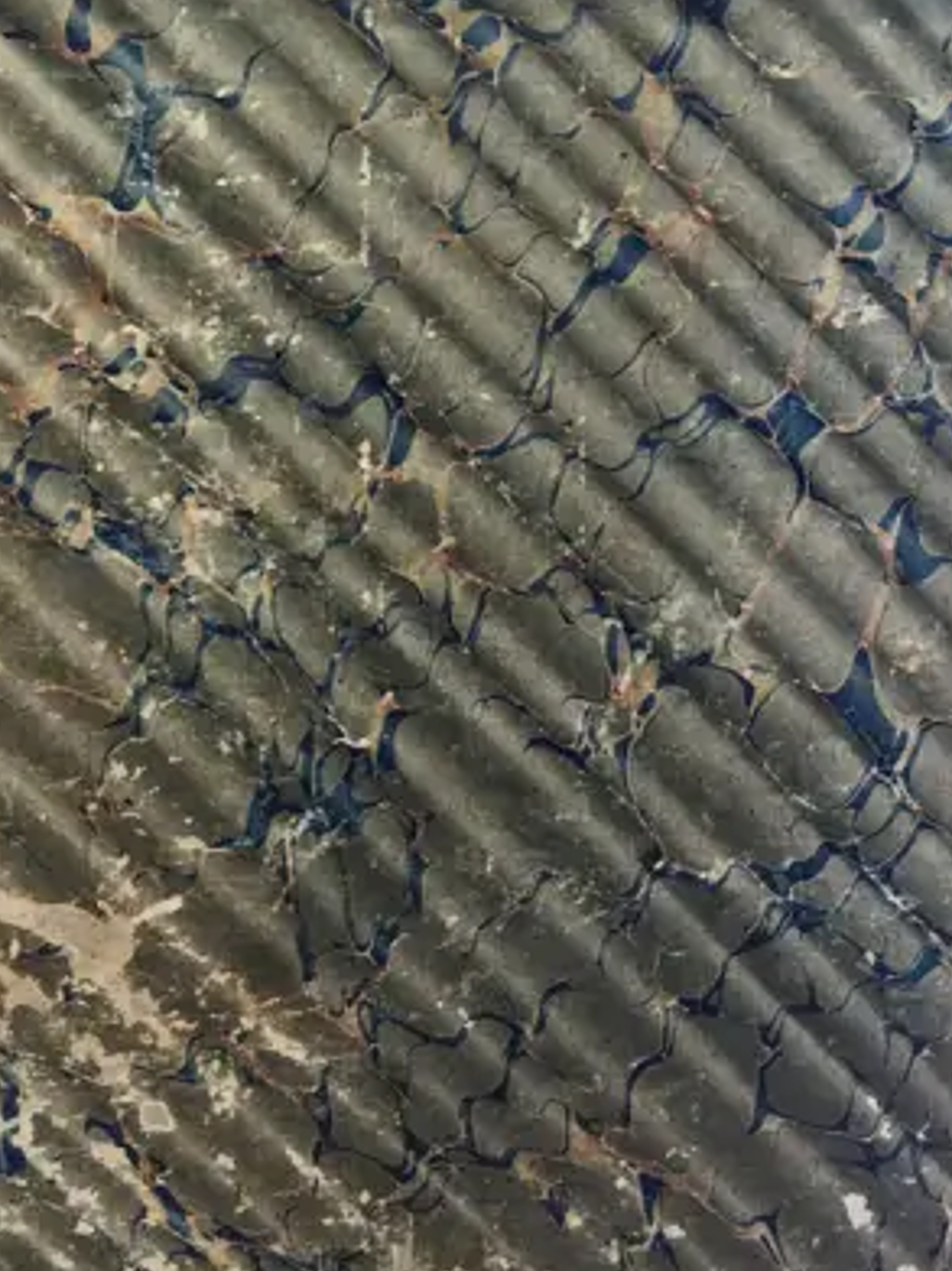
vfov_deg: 24.1
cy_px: -114
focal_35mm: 76
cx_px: 637
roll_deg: +1.7
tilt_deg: -24.3
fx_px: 2788
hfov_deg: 19.3
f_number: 2.2
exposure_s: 1/33
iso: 40
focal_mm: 4.15
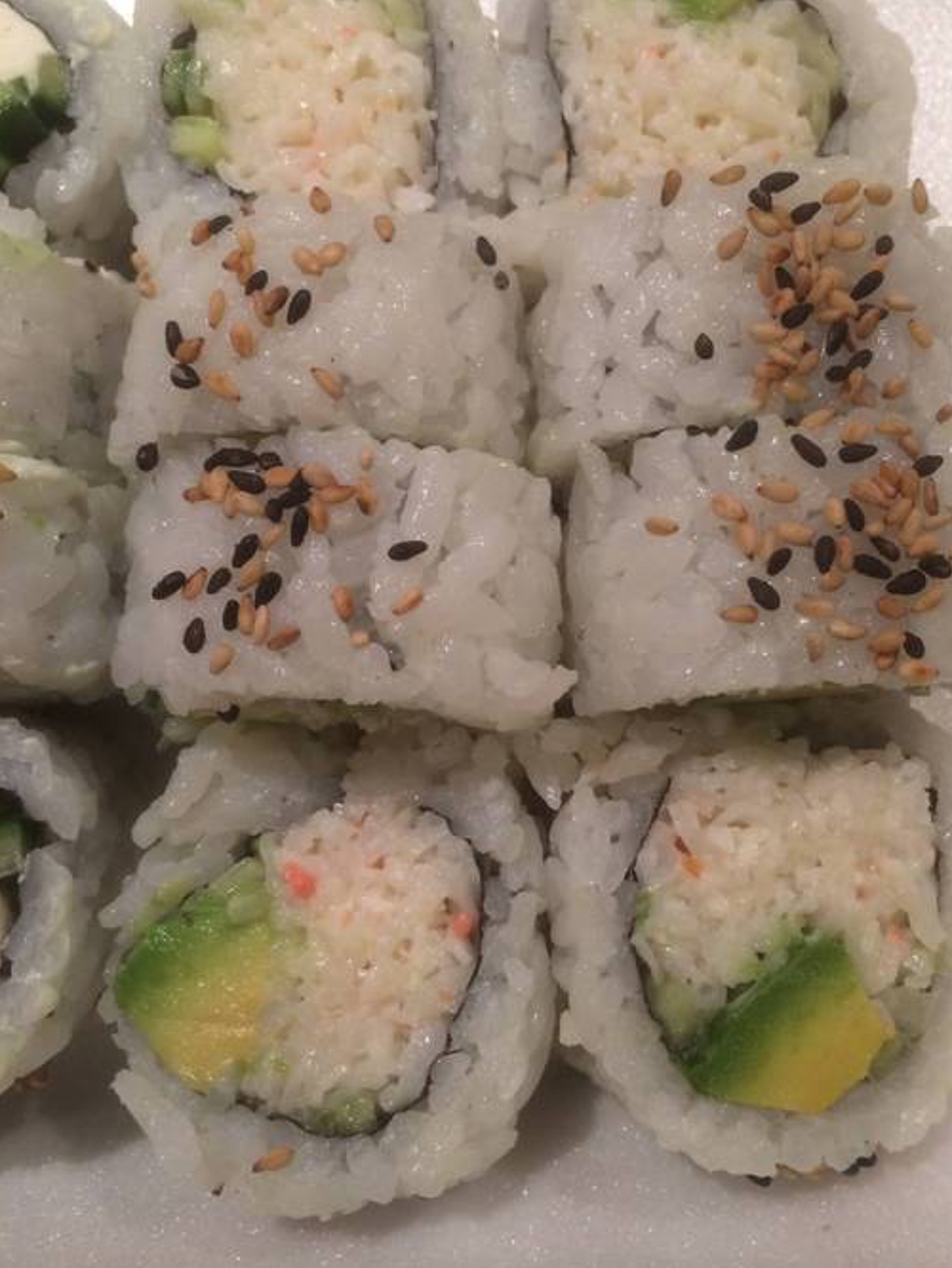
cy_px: 574
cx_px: 520
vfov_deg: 55.2
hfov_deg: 42.9
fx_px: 1209
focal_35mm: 33
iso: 80
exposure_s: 1/30
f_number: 2.2
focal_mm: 4.12
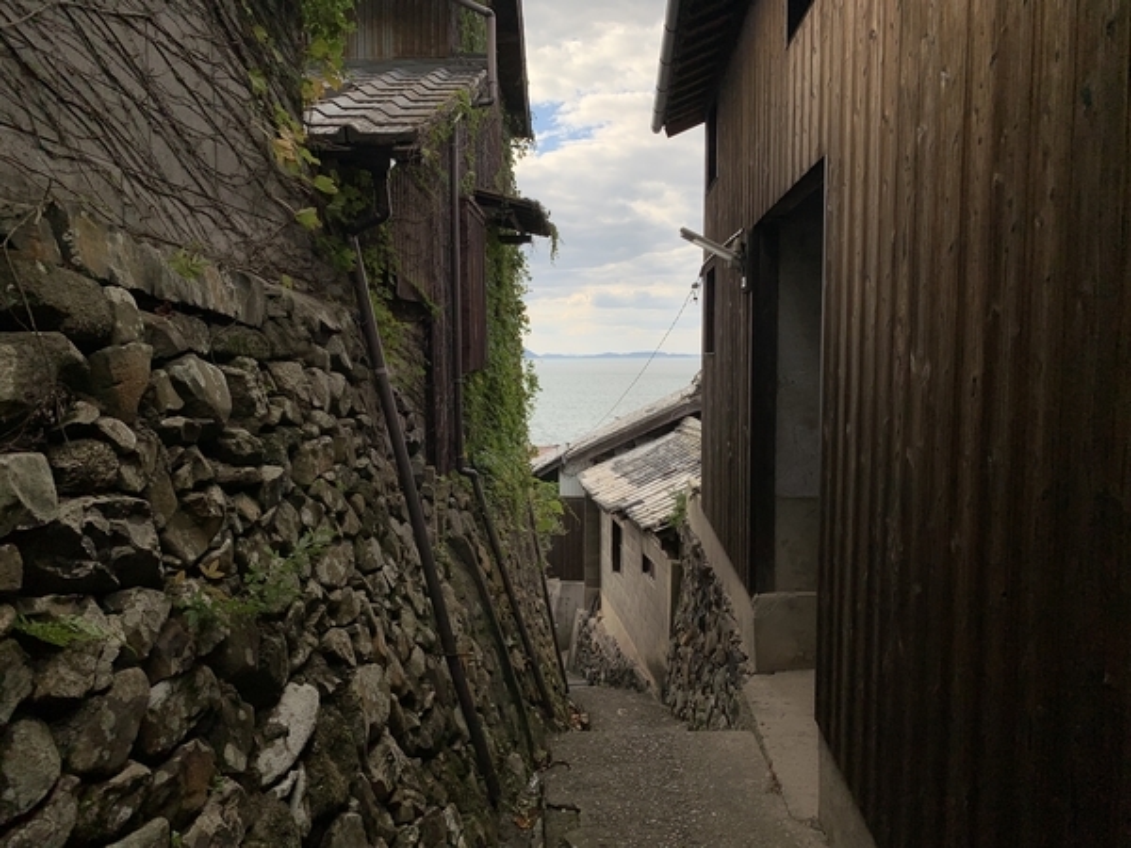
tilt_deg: -4.1
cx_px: 566
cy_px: 424
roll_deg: +0.4
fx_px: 849
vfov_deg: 53.1
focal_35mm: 26
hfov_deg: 67.3
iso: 25
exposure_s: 1/2033
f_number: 1.8
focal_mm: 4.25
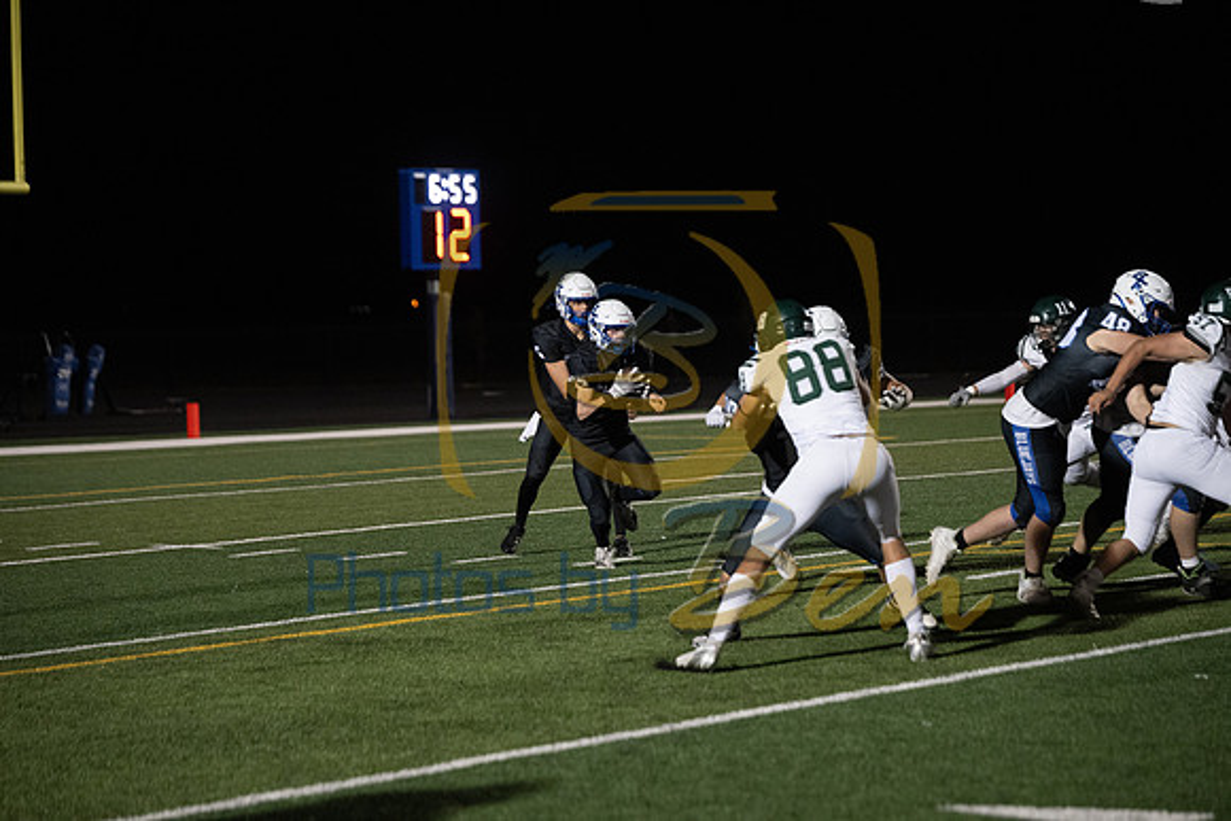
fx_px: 3762
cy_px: 410
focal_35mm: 110
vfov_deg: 12.5
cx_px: 616
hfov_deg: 18.6
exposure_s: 1/1250
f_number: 2.8
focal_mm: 110
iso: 5000
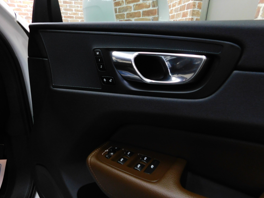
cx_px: 135
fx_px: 183
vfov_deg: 56.8
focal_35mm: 24
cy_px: 100
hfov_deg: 71.6
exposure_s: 1/30
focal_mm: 4
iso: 400
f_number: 3
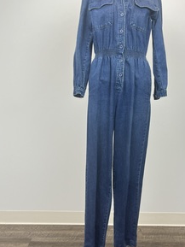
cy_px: 114
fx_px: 256
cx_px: 120
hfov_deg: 39.3
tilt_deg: -1.5
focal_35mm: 36
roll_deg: -0.3
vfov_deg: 51.3
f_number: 1.6
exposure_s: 1/120
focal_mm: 5.1
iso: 64
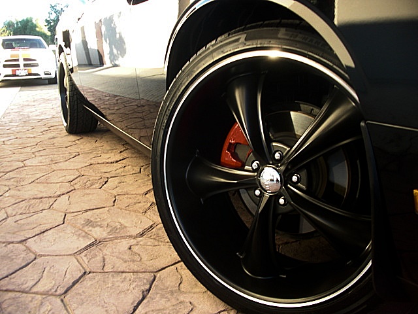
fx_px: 435
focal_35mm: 36
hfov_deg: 51.4
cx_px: 209
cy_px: 157
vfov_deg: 39.7
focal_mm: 6.3
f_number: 2.8
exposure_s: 1/100
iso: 100
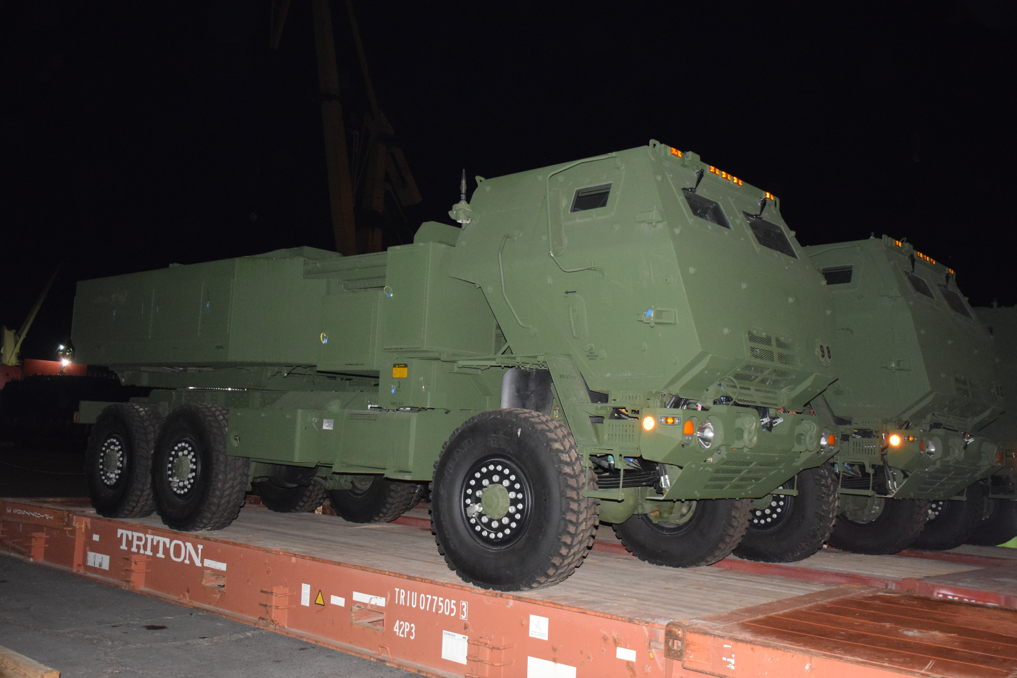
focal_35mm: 34
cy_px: 339
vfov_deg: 38.4
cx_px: 508
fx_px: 975
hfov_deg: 55.1
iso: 3200
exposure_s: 1/60
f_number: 3.8
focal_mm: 23
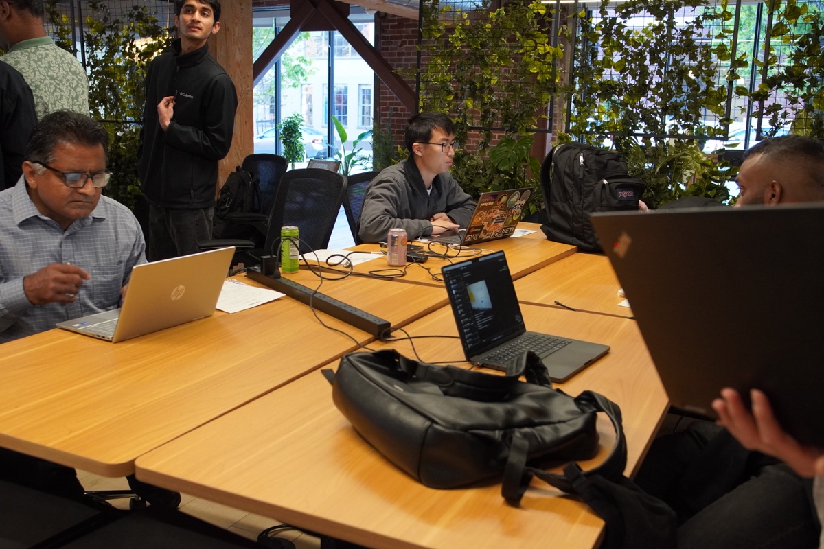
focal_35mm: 34
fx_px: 790
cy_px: 274
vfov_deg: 38.4
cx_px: 412
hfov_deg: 55.1
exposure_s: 1/160
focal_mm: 23
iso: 2000
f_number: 4
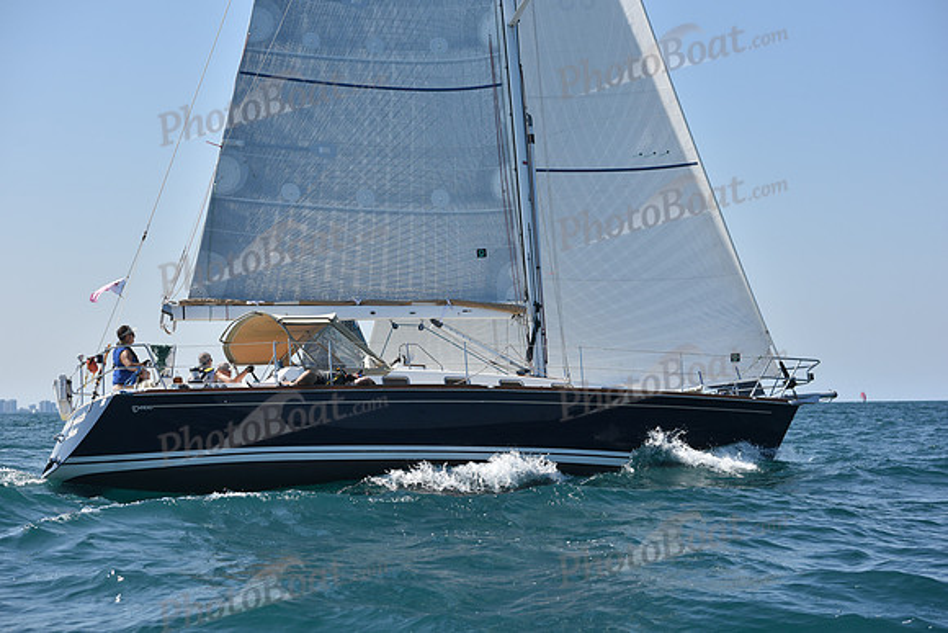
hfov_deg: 26.0
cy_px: 316
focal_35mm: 78
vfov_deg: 17.5
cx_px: 474
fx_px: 2054
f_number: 6.3
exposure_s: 1/1600
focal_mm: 78
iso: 250
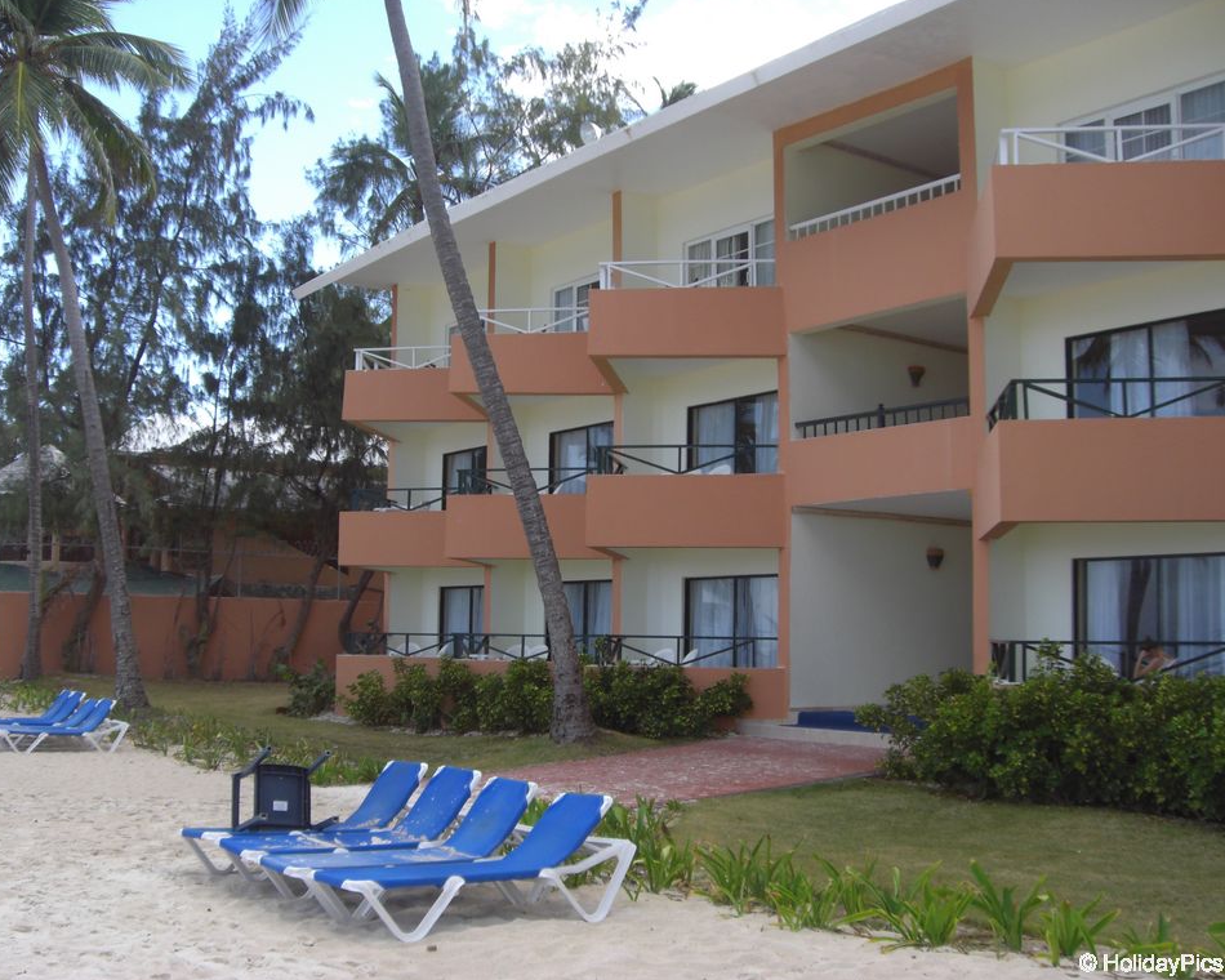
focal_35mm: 40
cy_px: 489
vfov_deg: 37.3
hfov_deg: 45.8
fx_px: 1450
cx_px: 606
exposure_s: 1/250
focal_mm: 6.2
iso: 64
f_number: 2.7
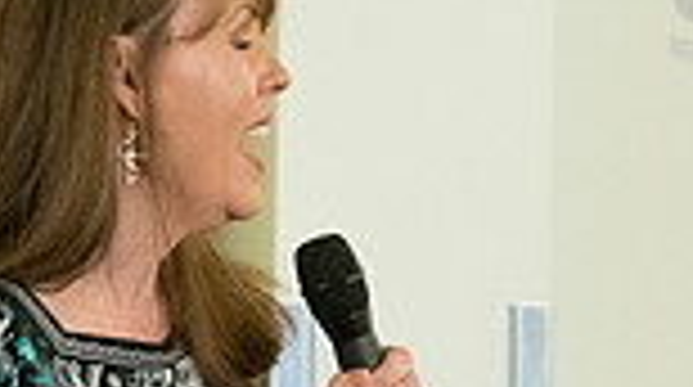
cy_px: 522
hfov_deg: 1.8
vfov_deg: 1.0
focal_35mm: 1186
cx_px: 171
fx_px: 21756
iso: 3200
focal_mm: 200
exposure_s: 1/400
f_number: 4.5
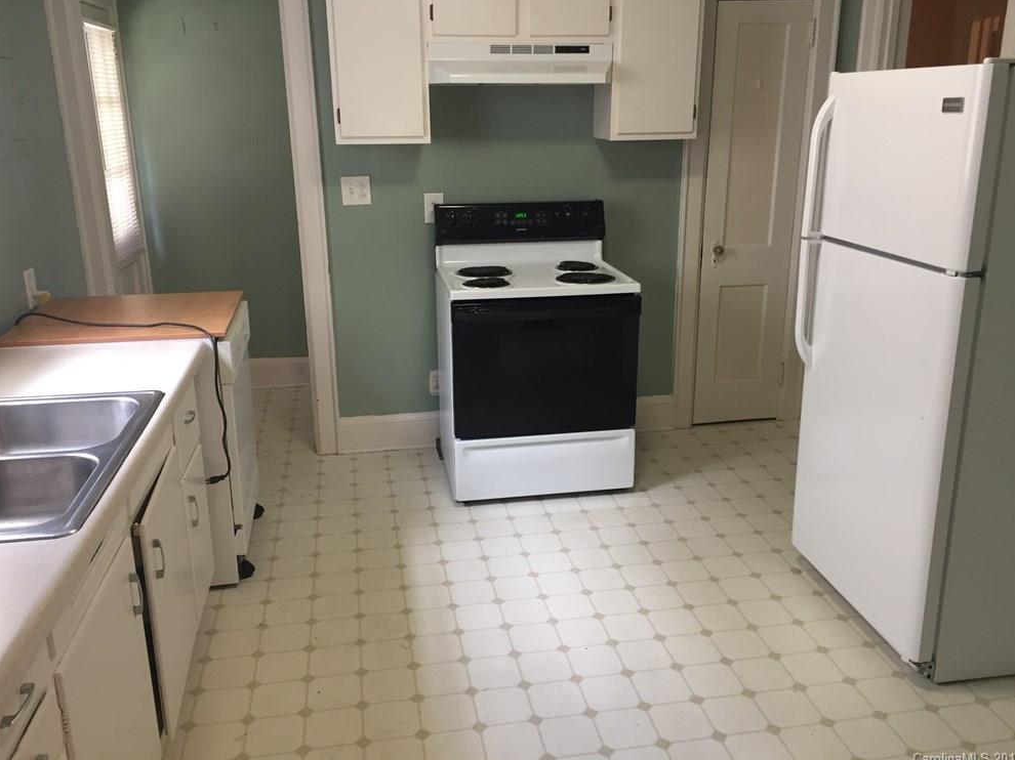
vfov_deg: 46.8
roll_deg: -0.2
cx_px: 505
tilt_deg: -17.4
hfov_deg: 60.0
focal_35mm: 30
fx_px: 879
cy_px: 375
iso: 100
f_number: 2.2
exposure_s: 1/30
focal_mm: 4.15
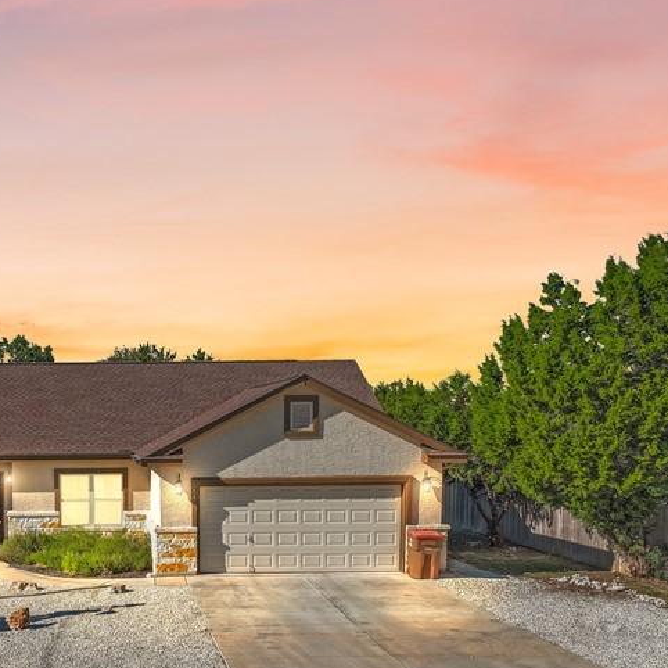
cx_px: 112
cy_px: 500
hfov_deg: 36.0
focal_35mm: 45
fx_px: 982
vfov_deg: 36.7
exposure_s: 1/1600
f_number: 2.8
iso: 100
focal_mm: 12.29
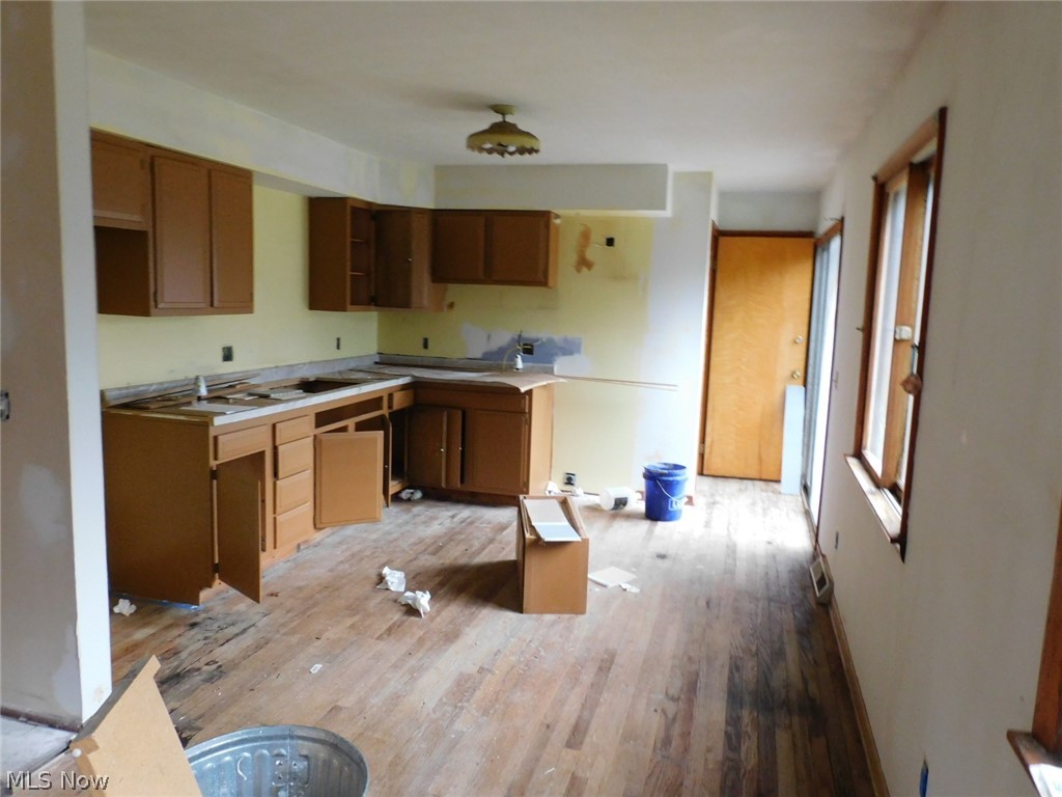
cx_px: 531
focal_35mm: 24
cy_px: 398
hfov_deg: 71.6
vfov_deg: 56.8
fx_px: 736
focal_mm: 4.3
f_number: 3.3
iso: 360
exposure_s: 1/30
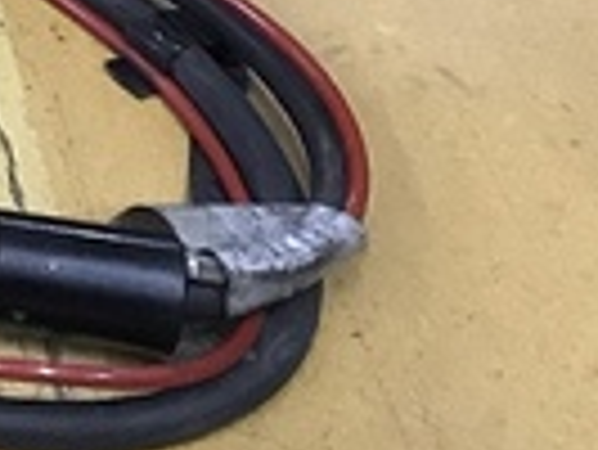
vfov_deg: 10.4
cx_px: -697
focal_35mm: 135
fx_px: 2334
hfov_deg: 12.4
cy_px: -360
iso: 80
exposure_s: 1/15
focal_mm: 3.99
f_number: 1.8
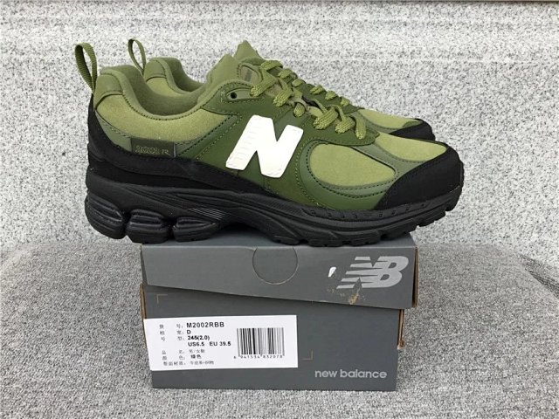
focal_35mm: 31
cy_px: 210
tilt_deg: -16.9
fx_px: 501
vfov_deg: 45.4
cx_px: 280
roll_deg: -0.1
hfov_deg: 58.4
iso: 32
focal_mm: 3.3
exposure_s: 1/100
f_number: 2.4
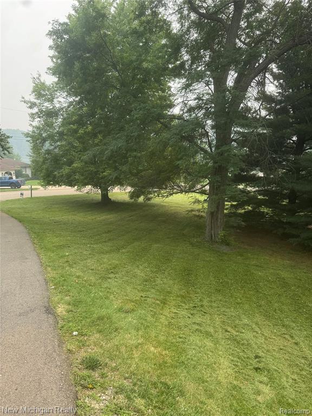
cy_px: 208
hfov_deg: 56.8
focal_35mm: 24
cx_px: 156
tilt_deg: -11.6
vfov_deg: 71.6
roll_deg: -1.2
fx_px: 288
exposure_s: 1/1151
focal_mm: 6.76
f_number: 1.78
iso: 80
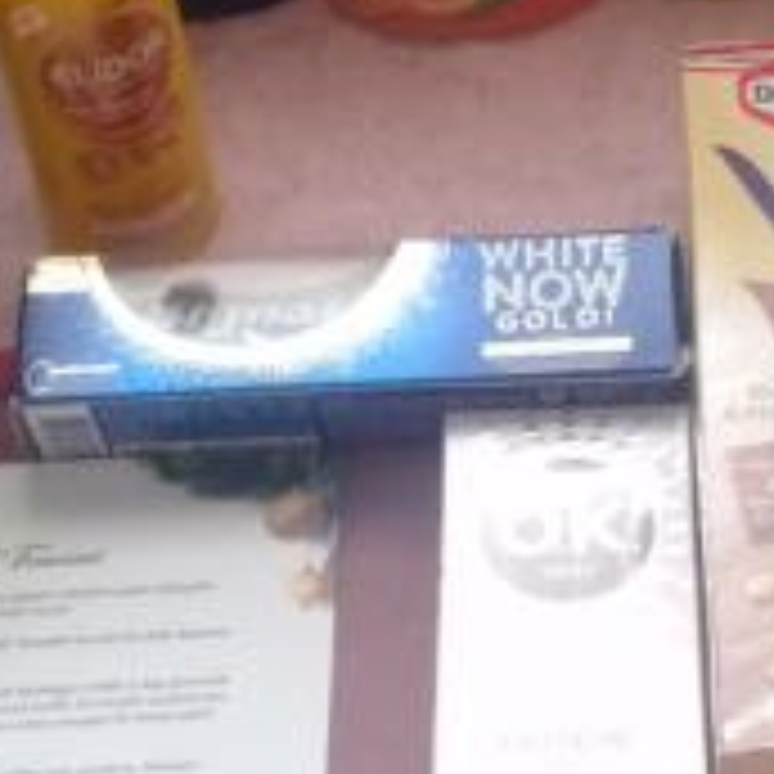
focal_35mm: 110
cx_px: 630
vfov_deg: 15.7
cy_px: 117
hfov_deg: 15.7
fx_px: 2783
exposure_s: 1/17
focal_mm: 3.3
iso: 250
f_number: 2.2
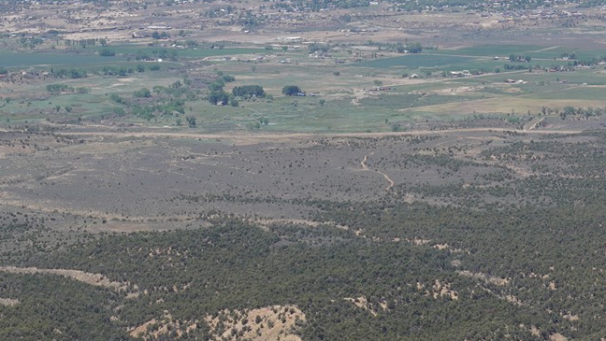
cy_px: 241
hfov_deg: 11.1
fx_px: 3118
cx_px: 297
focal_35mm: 194
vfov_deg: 6.3
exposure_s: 1/100
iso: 100
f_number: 14
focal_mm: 60
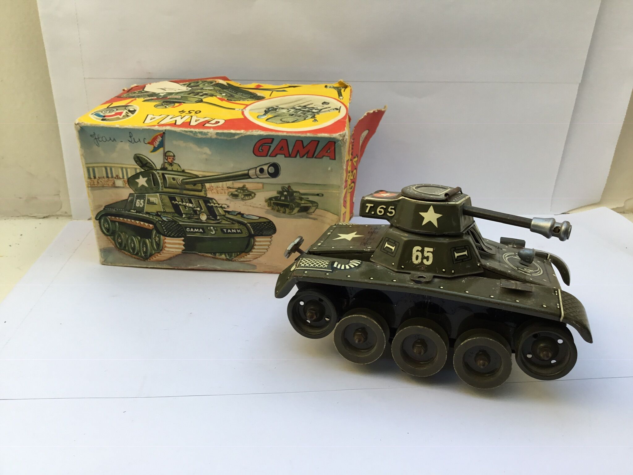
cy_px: 238
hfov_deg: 58.4
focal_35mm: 31
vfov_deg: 45.4
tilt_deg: -23.1
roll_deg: -1.9
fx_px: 567
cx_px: 316
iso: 25
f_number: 2.4
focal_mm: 3.3
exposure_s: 1/50
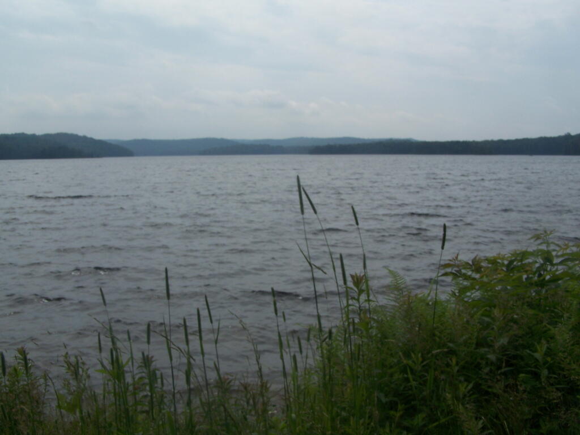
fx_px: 637
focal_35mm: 38
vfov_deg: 37.7
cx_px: 290
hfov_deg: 49.0
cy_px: 218
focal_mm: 6.3
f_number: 5.6
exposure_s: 1/1000
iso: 80
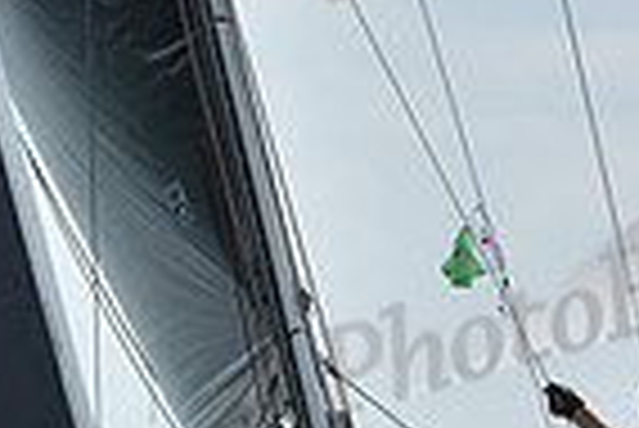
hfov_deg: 2.5
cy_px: 597
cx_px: 90
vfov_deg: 1.7
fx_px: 14481
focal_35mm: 815
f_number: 8
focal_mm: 200
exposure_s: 1/1250
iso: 250
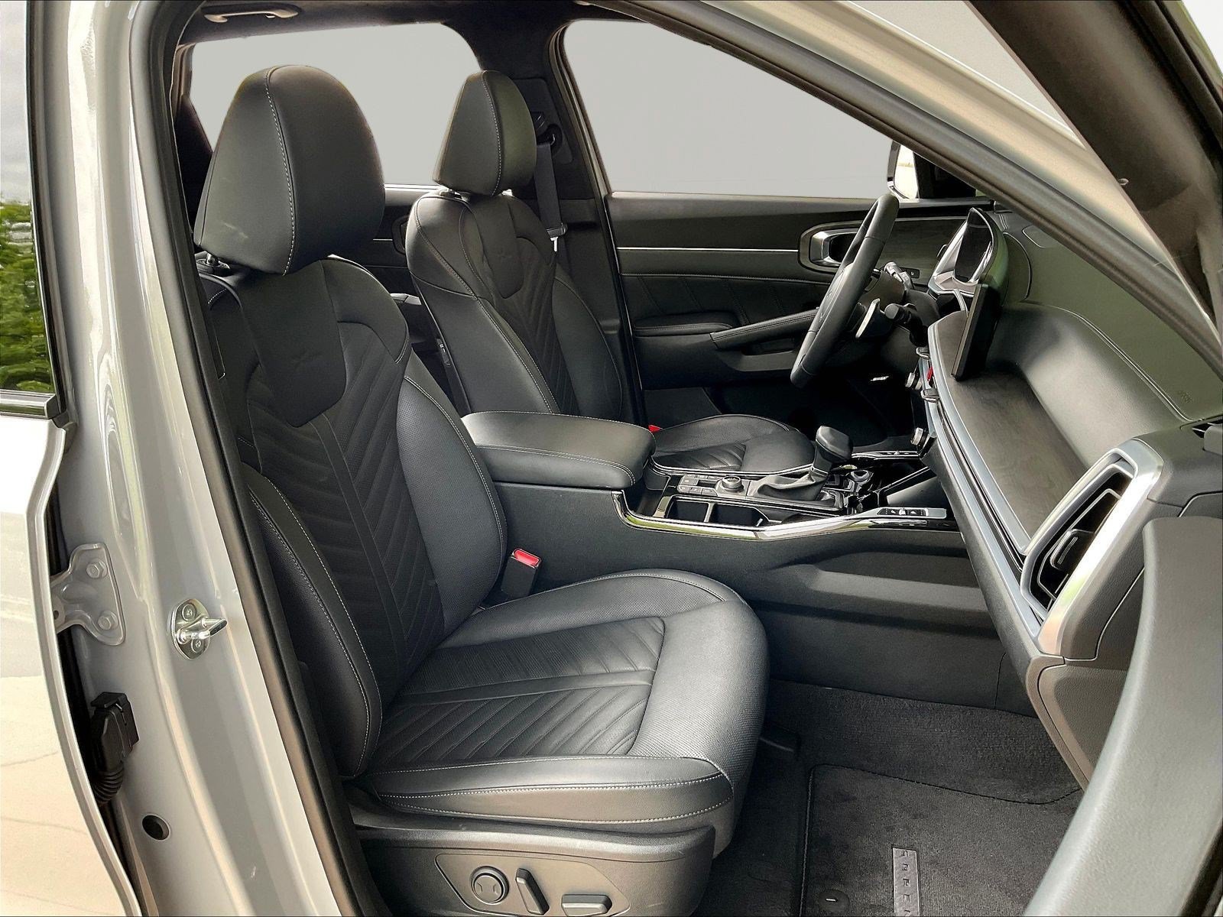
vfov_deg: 48.2
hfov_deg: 61.7
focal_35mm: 29
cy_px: 458
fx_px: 1025
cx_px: 612
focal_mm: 3
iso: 50
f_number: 1.8
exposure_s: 1/122
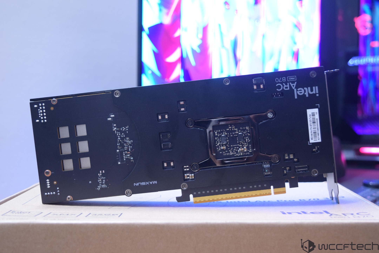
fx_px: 553
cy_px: 126
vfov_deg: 25.8
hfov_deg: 37.9
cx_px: 190
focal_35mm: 52
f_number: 5
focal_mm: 35
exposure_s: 1/10
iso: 1600
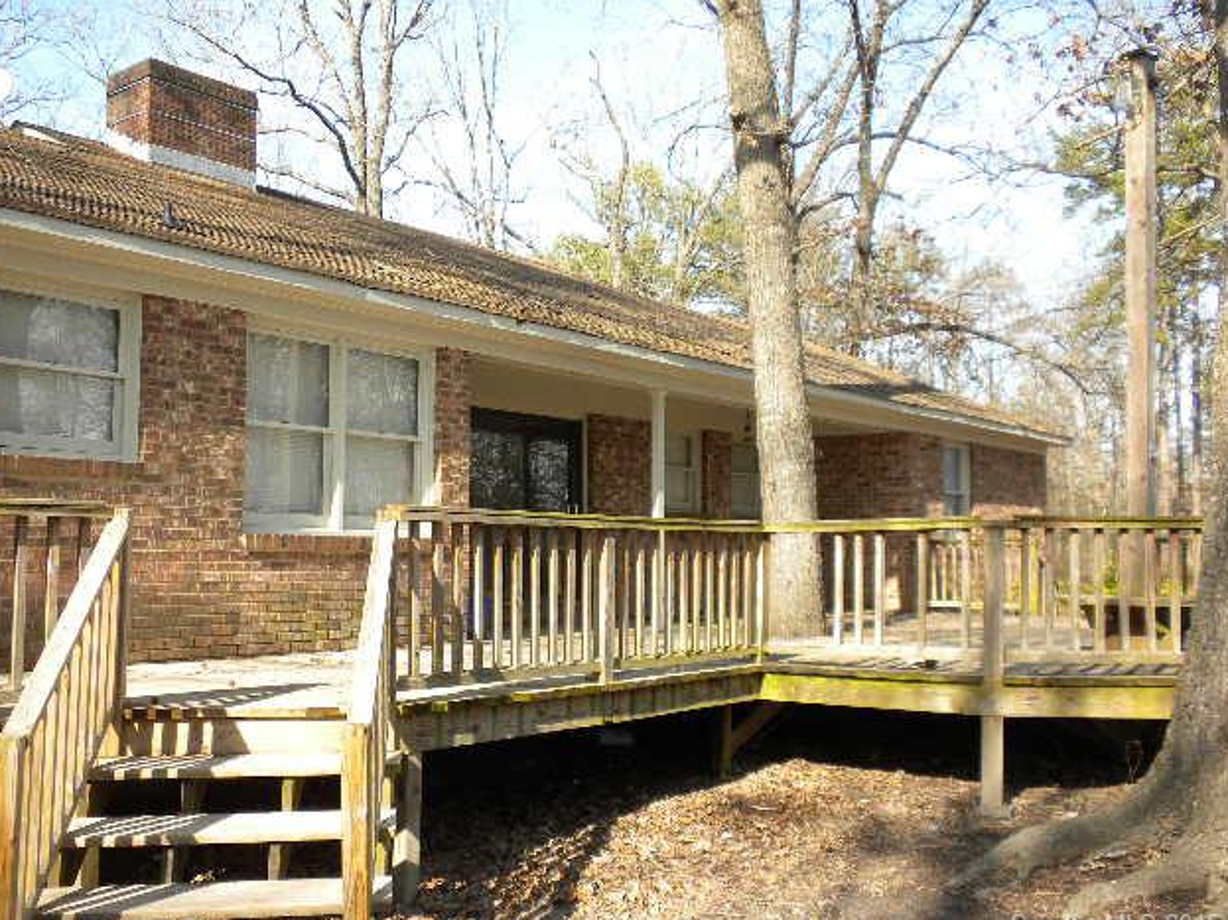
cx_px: 605
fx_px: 1348
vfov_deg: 37.7
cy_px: 471
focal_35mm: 38
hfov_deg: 49.0
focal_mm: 6.6
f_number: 3.5
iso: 90
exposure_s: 1/263
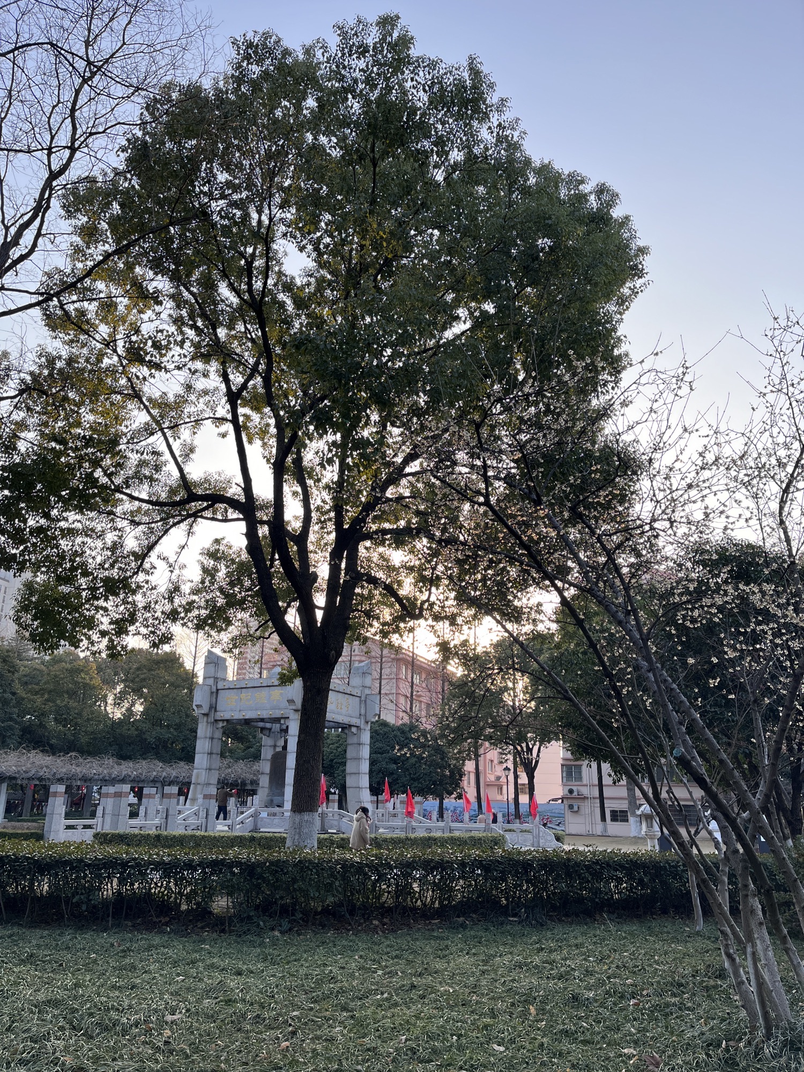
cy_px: 536
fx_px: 805
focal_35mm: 26
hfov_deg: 53.1
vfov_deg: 67.3
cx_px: 402
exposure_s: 1/449
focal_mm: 5.1
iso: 50
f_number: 1.6
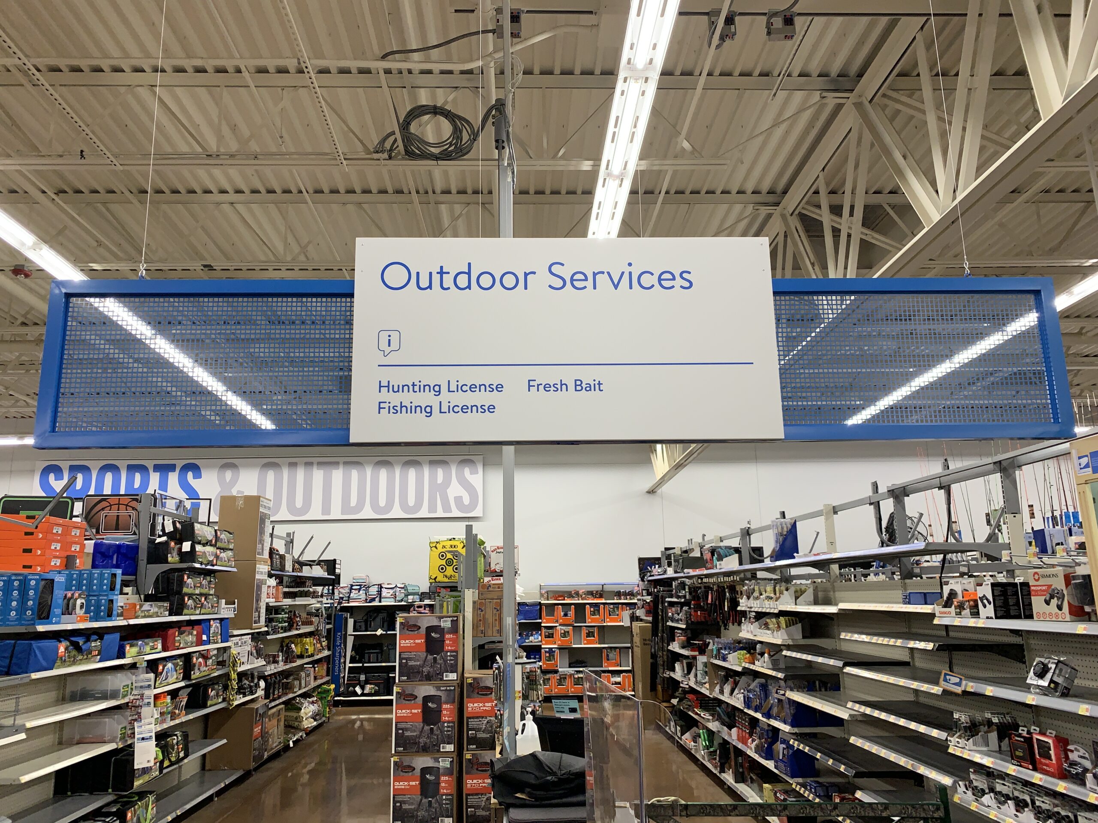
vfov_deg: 53.1
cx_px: 549
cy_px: 412
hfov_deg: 67.3
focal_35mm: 26
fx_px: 825
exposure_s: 1/108
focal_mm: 4.25
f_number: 1.8
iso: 100
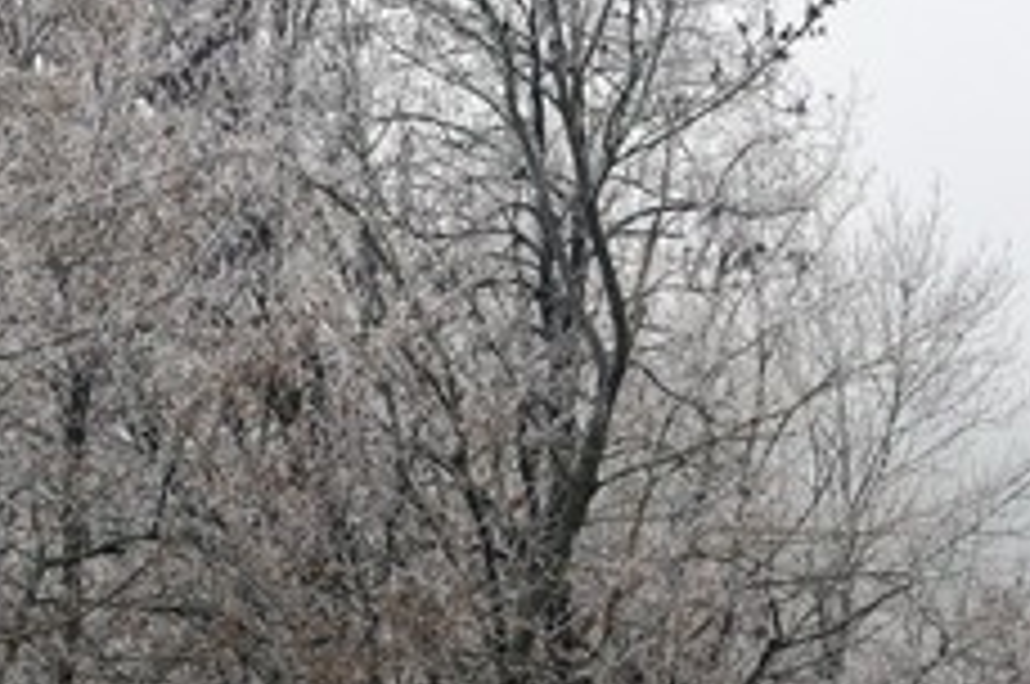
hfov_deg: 8.6
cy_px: 529
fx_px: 6800
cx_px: 1021
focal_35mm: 238
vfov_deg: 5.8
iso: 400
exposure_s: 1/200
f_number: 10
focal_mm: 52
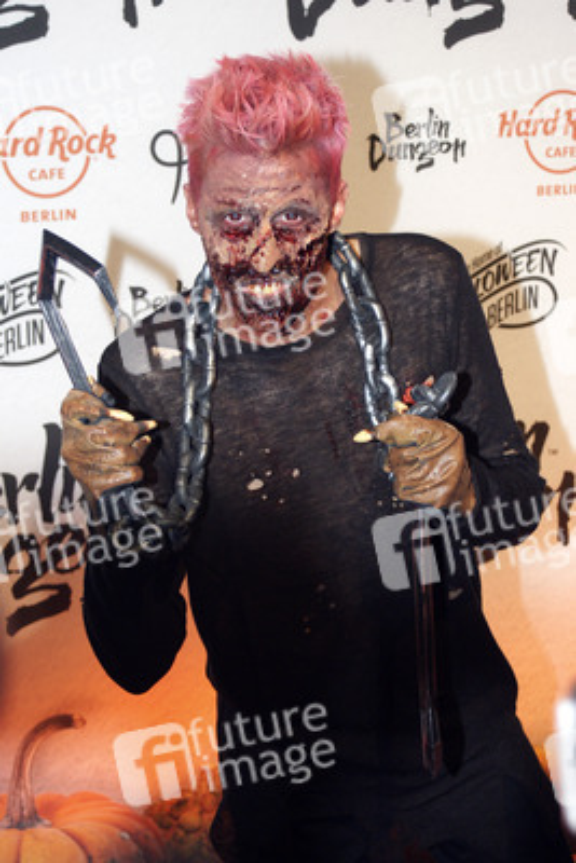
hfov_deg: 16.6
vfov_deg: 24.6
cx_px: 288
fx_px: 1978
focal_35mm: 82
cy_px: 432
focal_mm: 55
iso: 1250
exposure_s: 1/400
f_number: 5.6
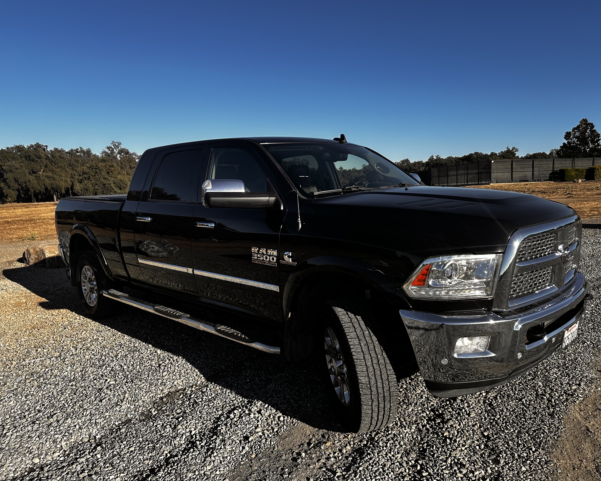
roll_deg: +1.3
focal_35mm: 26
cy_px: 236
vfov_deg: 54.9
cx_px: 323
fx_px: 462
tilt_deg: -6.4
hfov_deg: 65.9
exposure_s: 1/3155
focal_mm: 6.86
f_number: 1.78
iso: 80
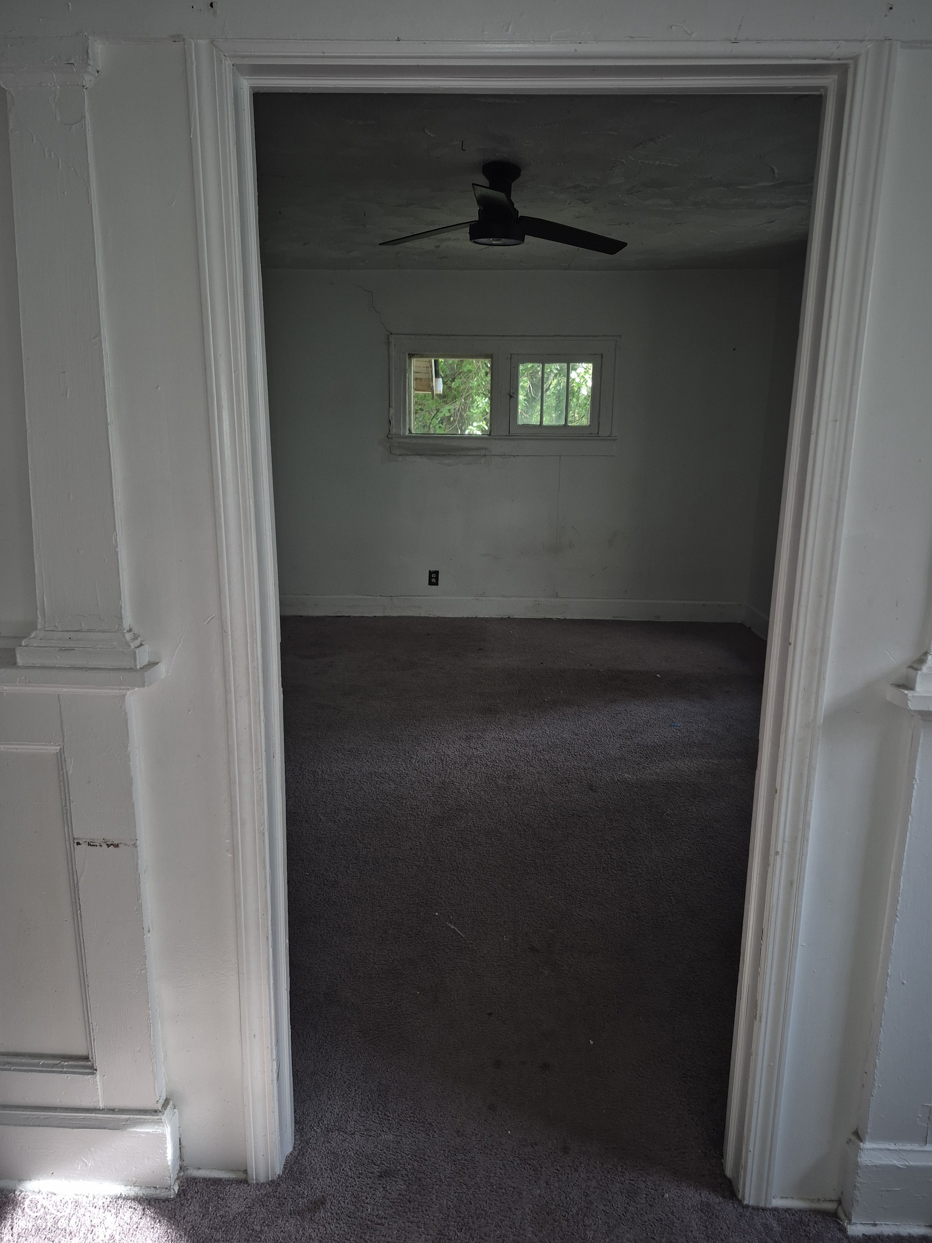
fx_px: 826
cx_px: 466
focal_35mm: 23
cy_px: 622
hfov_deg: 58.9
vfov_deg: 73.9
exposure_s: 1/60
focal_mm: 5.4
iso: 40
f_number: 1.8
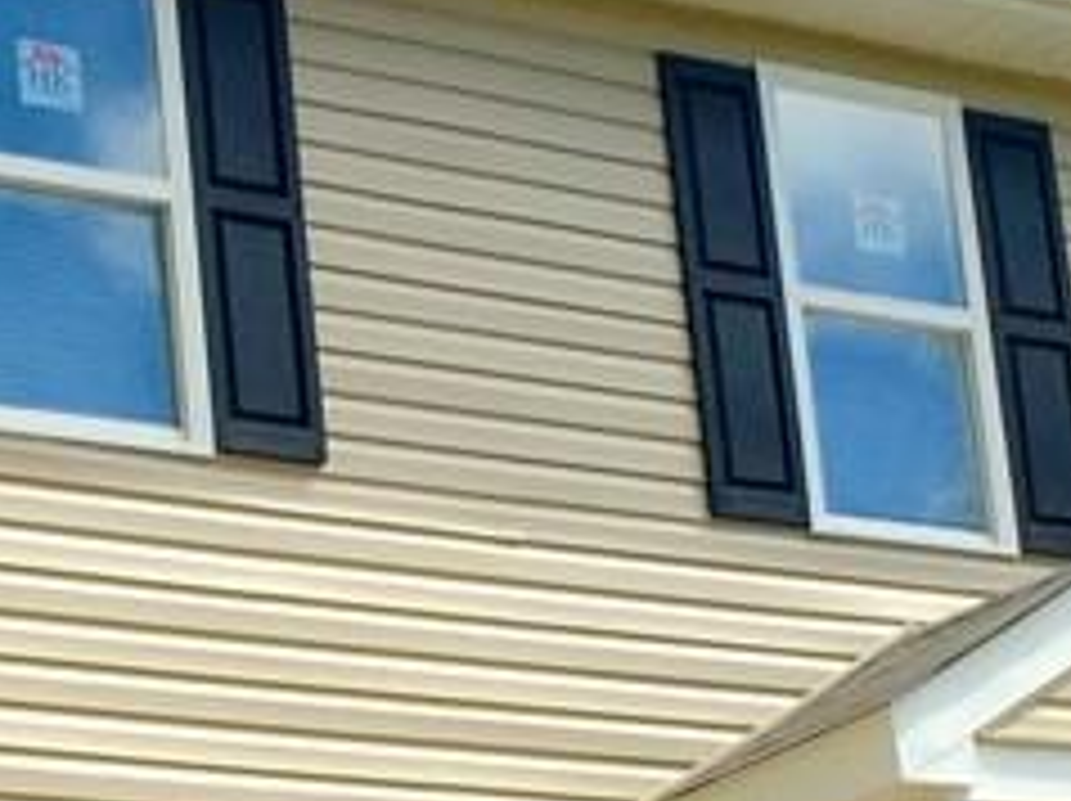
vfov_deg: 11.7
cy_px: 873
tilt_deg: +12.8
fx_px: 3864
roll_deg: +3.4
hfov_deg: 15.6
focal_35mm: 125
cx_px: 63
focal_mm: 4.15
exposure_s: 1/1647
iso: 32
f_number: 2.2
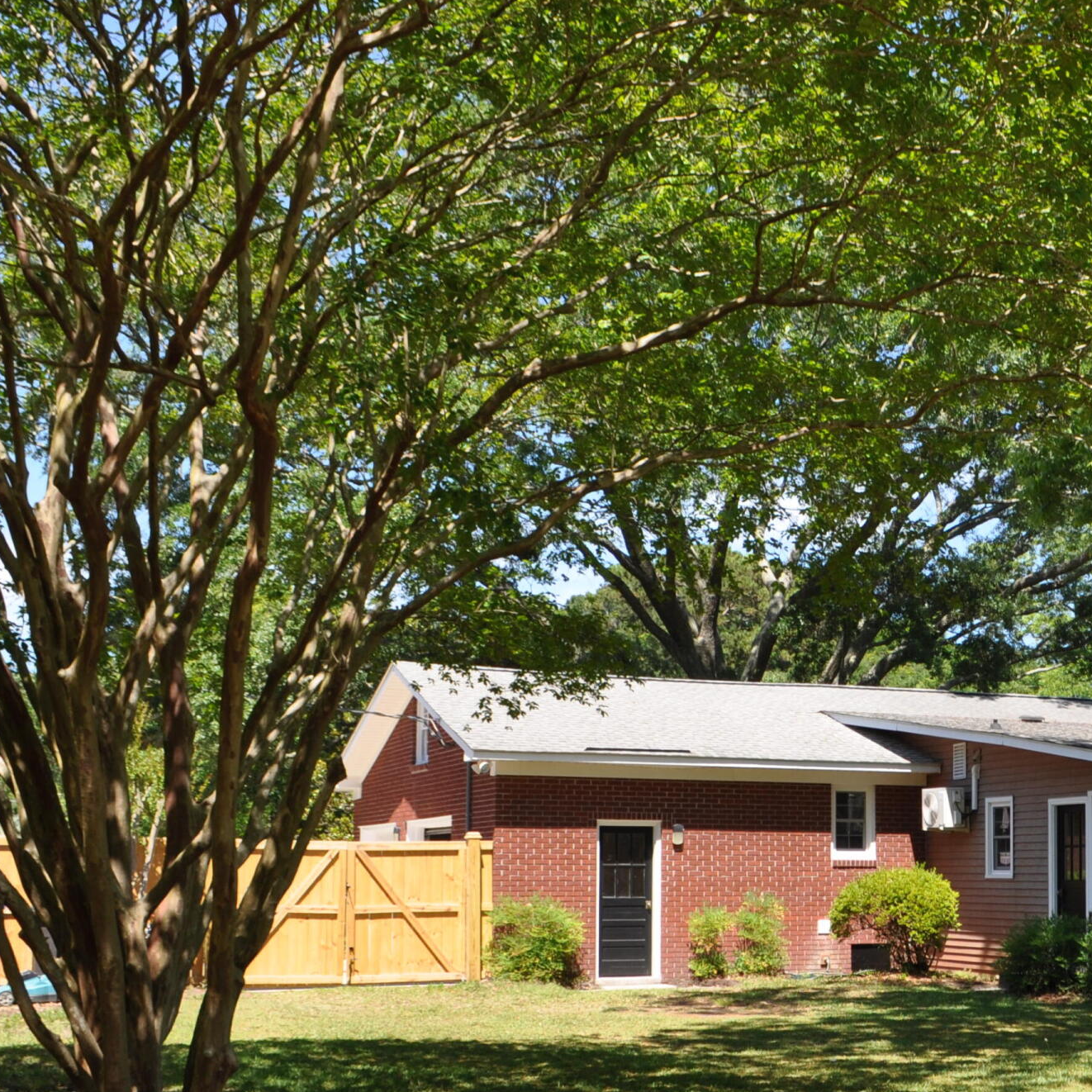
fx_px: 1856
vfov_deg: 32.6
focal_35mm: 52
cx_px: 926
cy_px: 694
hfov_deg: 31.6
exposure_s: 1/250
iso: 200
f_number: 8
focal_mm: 18
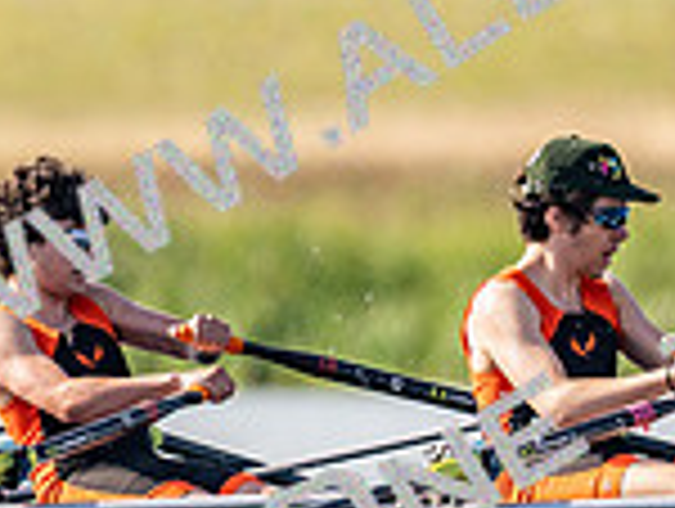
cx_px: 454
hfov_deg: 0.9
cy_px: 362
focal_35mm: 2228
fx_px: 43515
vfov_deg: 0.7
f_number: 5
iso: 220
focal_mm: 600
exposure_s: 1/2500
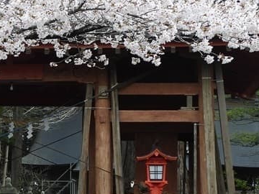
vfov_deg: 10.7
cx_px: 22
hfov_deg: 14.0
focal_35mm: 139
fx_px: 1040
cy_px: 92
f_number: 3.5
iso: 100
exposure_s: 1/200
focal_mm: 8.9
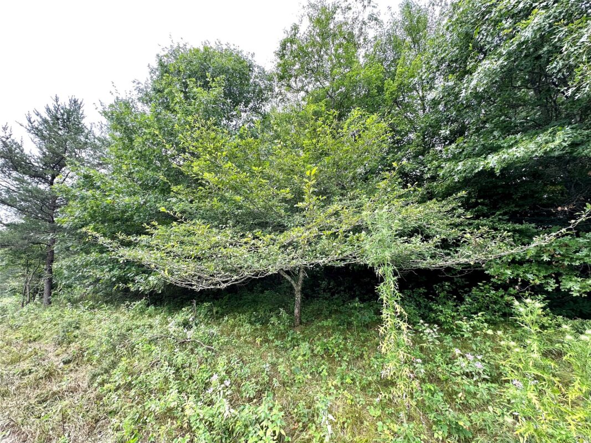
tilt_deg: +15.3
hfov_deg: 102.1
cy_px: 222
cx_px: 296
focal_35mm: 14
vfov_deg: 85.7
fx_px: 239
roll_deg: -1.4
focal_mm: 2.22
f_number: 2.2
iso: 40
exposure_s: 1/107
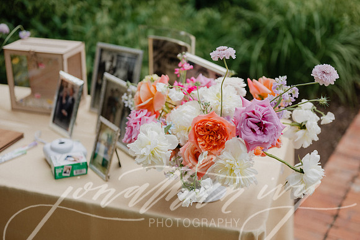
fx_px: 500
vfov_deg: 27.0
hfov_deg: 39.6
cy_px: 120
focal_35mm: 50
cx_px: 180
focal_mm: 50
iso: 100
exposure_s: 1/1600
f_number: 2
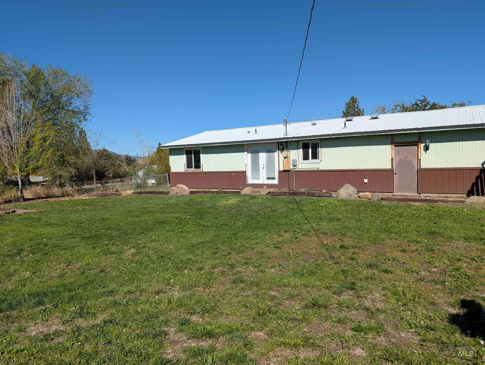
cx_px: 242
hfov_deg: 71.5
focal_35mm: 24
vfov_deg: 56.9
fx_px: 337
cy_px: 182
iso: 21
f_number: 1.68
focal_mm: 6.9
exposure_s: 1/1972
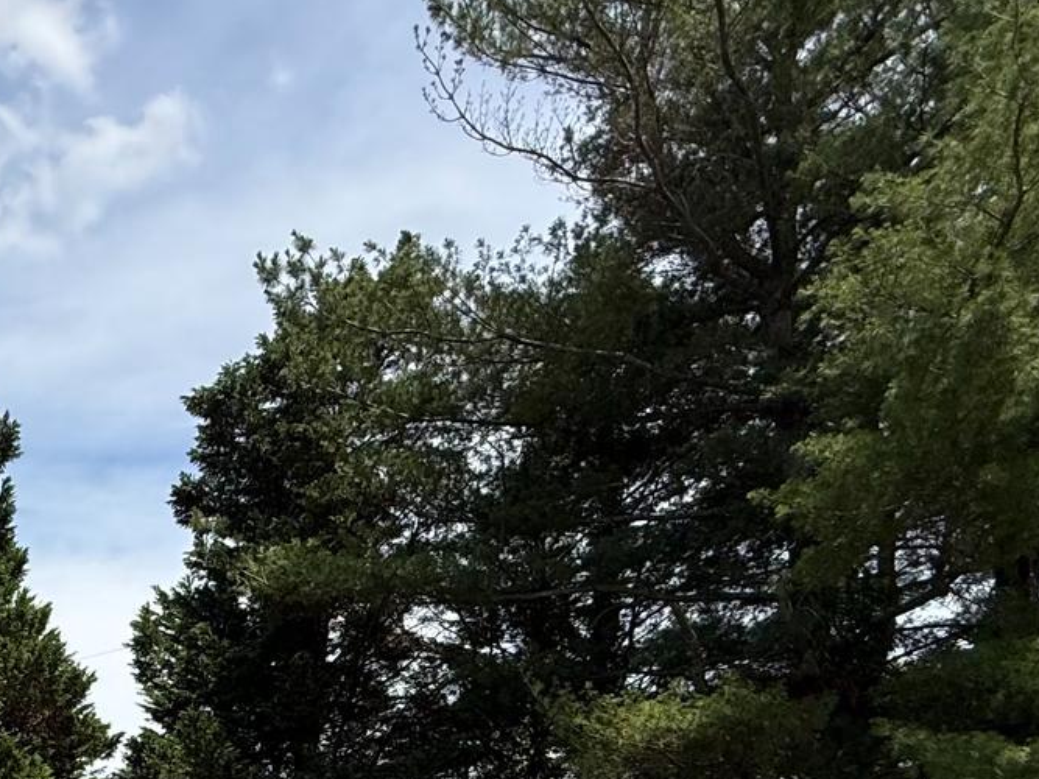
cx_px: -117
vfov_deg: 27.0
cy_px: 1064
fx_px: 1290
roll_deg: +0.8
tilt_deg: +0.4
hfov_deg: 36.7
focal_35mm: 43
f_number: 2.2
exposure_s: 1/1534
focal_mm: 2.22
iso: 50
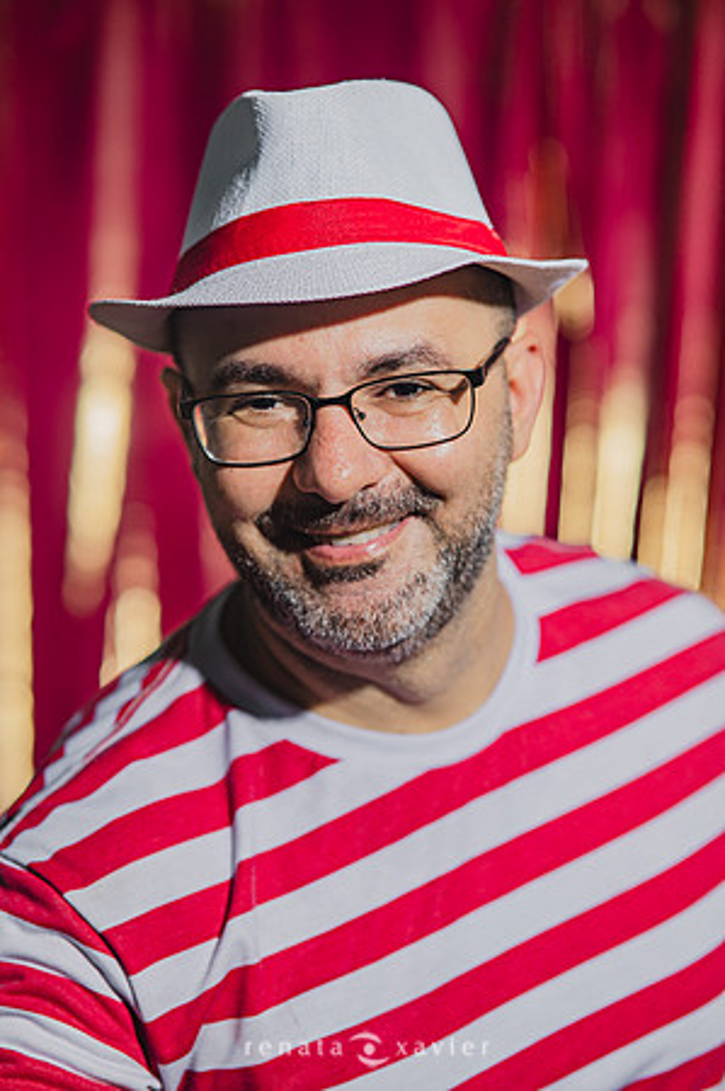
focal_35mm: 85
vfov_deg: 23.9
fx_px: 2573
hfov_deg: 16.0
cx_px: 362
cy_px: 546
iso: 125
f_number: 2.5
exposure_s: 1/200
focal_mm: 85
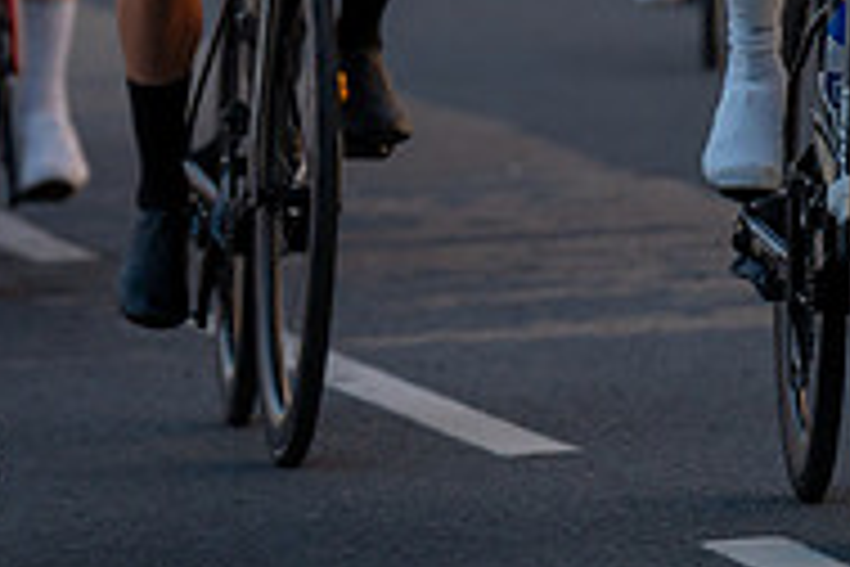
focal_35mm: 844
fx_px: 19926
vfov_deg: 1.6
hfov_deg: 2.4
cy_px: -520
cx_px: -358
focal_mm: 200
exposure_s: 1/1000
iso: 200
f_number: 3.5
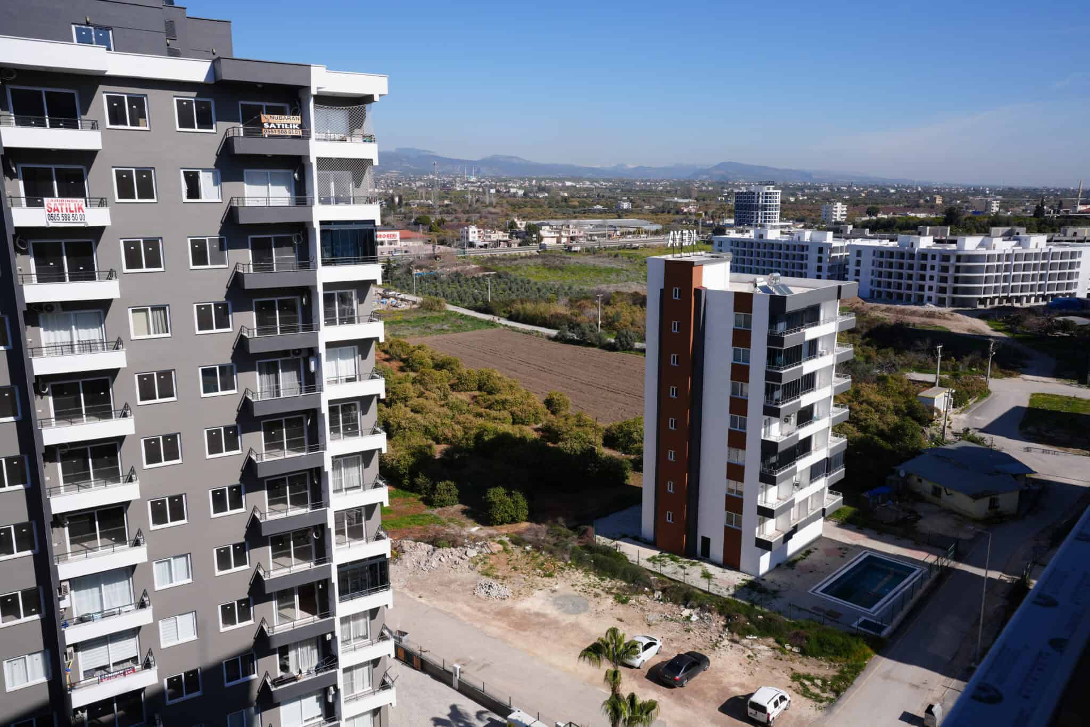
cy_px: 364
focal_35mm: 28
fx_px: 848
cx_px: 545
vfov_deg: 46.4
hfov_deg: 65.5
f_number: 10
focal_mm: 28
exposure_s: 1/200
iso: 100
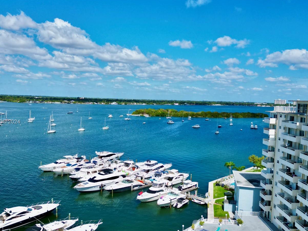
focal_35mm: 32
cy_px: 122
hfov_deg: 56.8
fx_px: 285
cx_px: 143
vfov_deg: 44.1
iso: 200
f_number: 1.7
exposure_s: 1/5000
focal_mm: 6.72
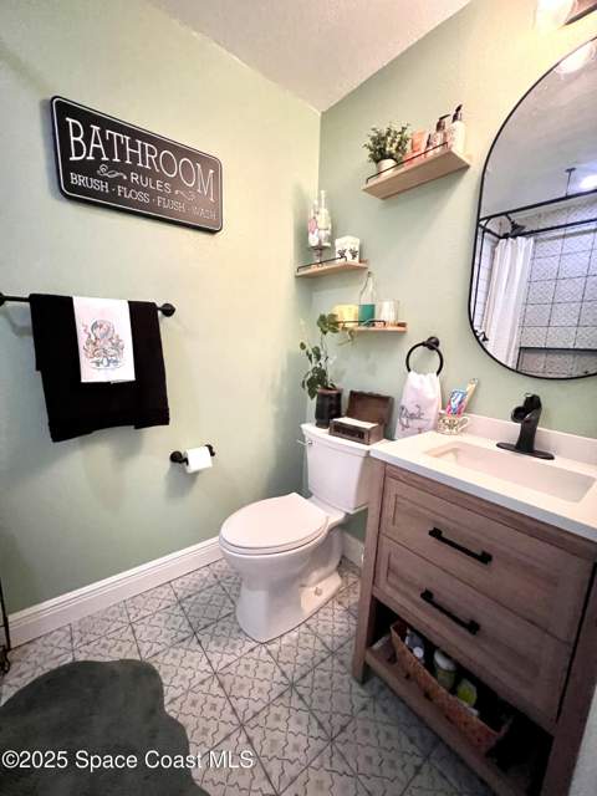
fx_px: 299
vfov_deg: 106.2
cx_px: 298
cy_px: 398
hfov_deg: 89.9
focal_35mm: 13
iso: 1000
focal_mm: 1.57
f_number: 1.8
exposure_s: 1/40
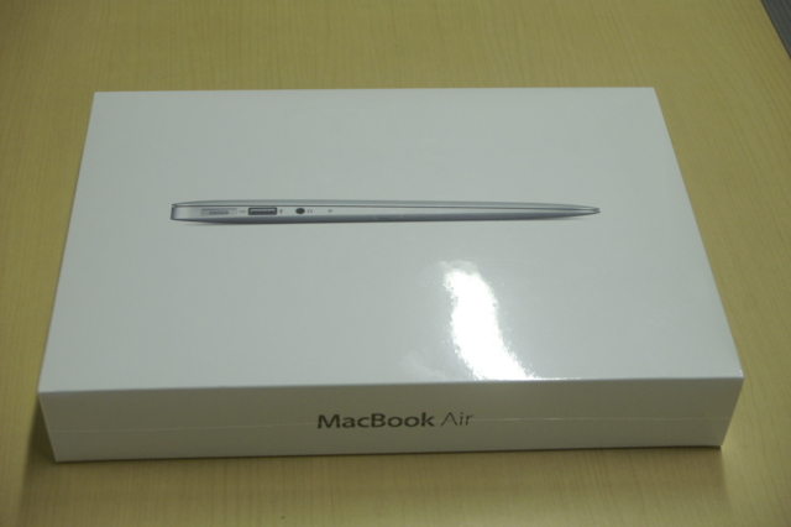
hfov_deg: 37.9
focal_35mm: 52
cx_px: 396
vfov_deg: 25.7
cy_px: 264
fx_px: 1153
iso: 800
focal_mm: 35
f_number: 8
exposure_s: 1/60
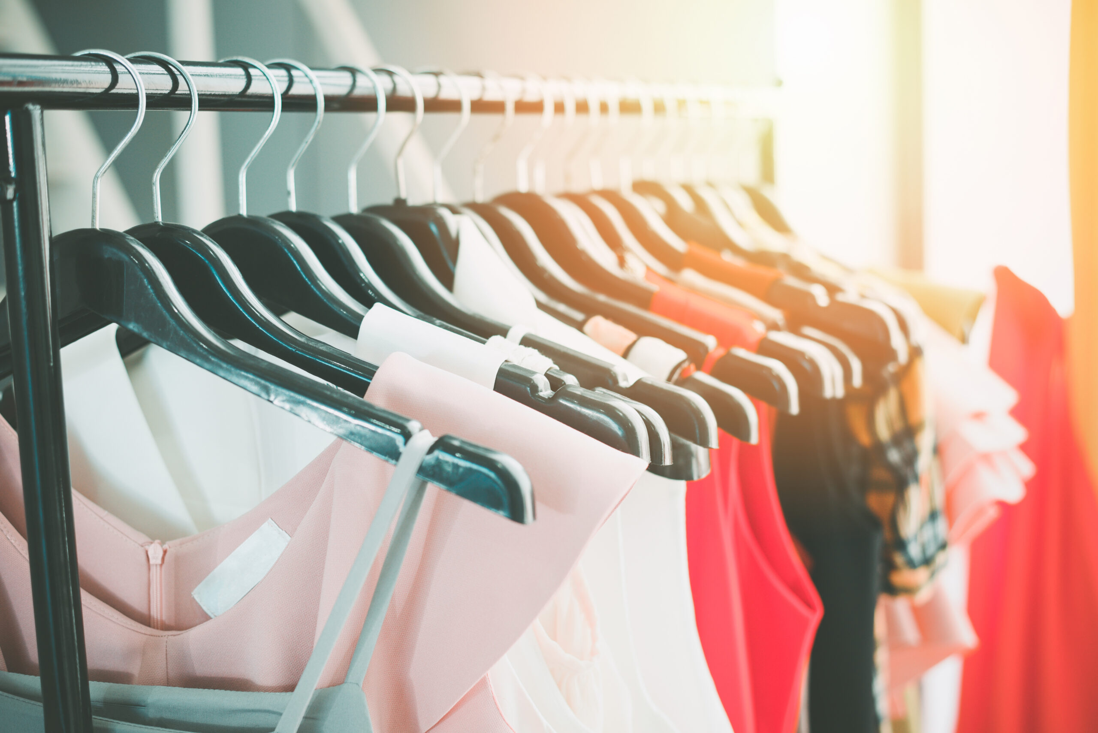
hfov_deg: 39.6
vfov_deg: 27.0
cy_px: 366
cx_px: 549
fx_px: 1526
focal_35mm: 50
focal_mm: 50
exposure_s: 1/320
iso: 400
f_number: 2.8
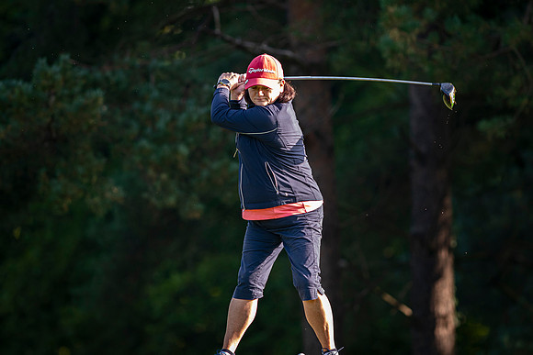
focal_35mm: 450
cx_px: 266
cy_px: 178
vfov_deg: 3.1
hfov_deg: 4.6
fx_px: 6664
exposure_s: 1/800
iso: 720
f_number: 2.8
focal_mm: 300
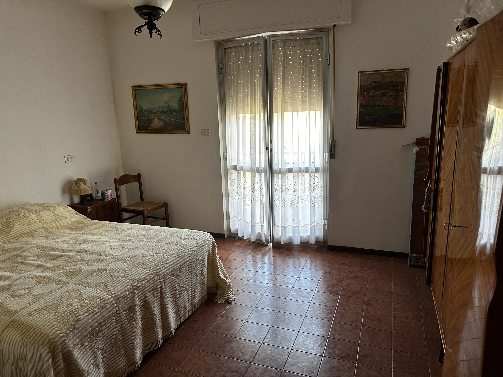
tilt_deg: -11.5
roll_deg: +2.1
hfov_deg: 71.6
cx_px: 252
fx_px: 349
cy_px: 188
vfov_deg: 56.8
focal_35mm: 24
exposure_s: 1/70
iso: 250
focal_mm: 6.86
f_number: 1.78
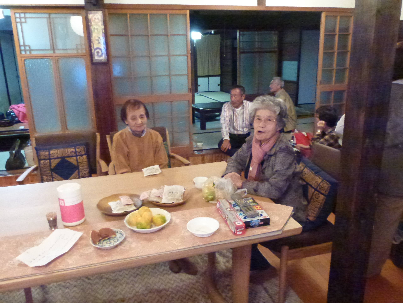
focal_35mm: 26
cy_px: 152
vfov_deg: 53.1
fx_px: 303
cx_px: 202
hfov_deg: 67.3
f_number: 3.4
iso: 1600
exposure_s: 1/50
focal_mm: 4.7
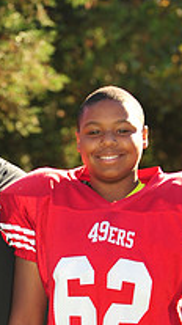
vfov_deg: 6.6
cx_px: 6
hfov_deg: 3.7
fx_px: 2779
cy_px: 432
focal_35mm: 323
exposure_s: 1/320
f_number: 4.5
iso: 200
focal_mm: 110
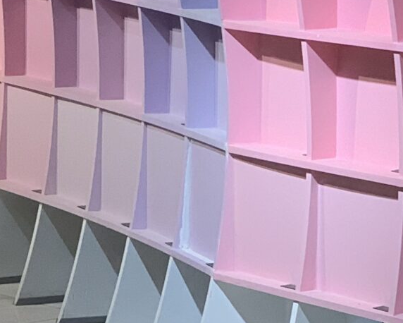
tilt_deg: -0.3
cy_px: -190
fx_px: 2708
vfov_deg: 6.7
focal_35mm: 227
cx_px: -27
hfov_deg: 8.4
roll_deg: -1.3
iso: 64
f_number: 2.4
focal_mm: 6
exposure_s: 1/122
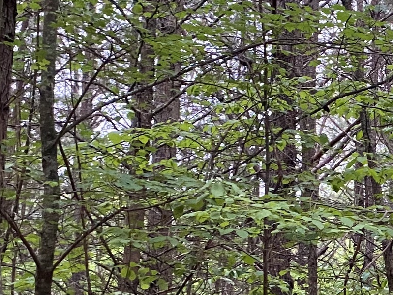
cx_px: 569
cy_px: 254
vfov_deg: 14.7
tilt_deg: +3.6
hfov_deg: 17.8
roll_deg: -0.1
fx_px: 1135
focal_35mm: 100
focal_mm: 4.25
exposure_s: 1/60
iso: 500
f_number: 1.8
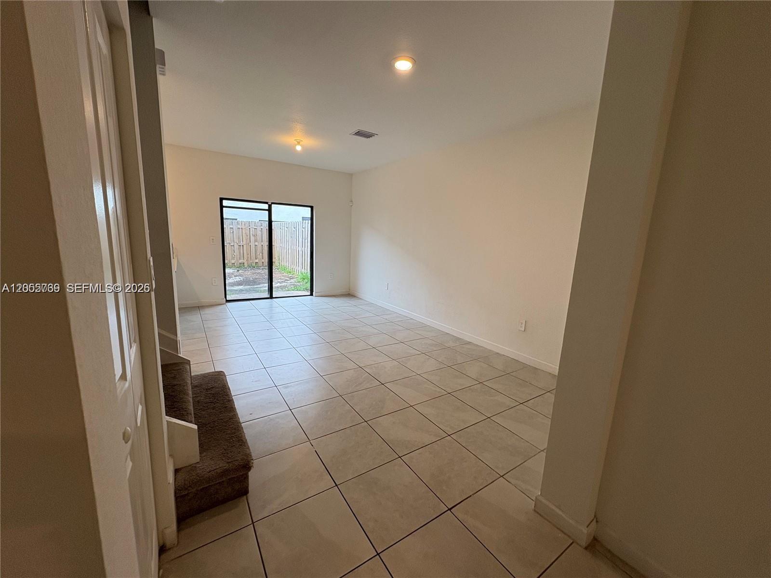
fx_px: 312
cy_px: 289
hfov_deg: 102.1
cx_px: 386
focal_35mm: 14
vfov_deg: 85.7
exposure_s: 1/120
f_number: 2.2
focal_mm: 2.22
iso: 100
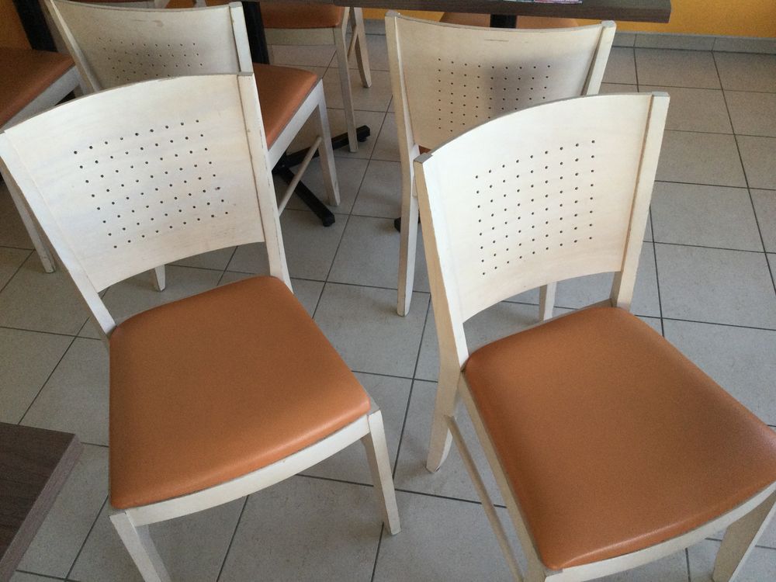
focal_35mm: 31
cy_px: 291
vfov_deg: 45.4
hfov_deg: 58.4
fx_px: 695
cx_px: 388
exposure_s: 1/33
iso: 80
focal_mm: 3.3
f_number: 2.4
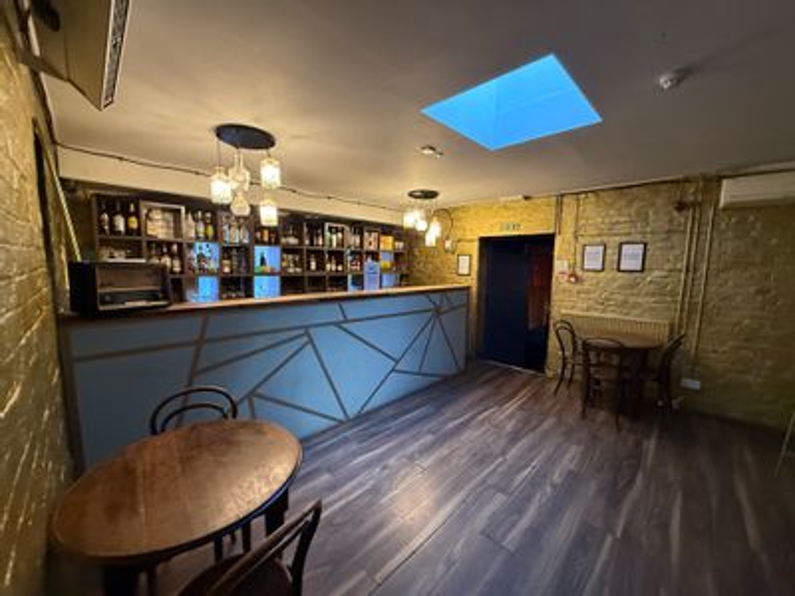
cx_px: 398
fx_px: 322
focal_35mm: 14
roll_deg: -0.5
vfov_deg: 85.7
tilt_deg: -8.2
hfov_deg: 102.1
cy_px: 298
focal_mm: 2.22
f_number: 2.2
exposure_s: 1/50
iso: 640
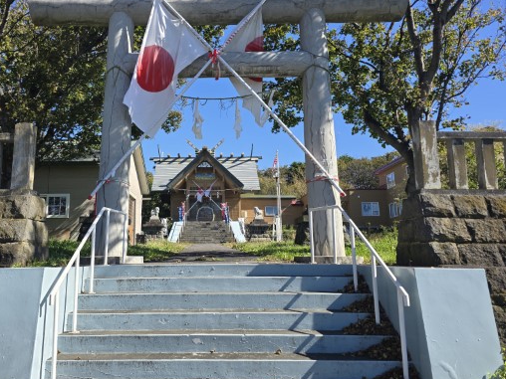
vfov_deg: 48.2
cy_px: 183
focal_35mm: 29
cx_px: 200
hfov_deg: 61.1
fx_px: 424
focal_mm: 6.3
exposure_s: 1/446
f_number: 1.7
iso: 12
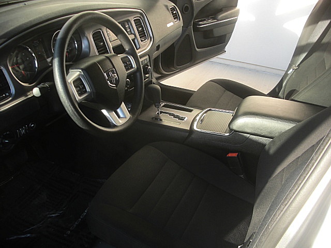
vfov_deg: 39.7
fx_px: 344
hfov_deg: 51.4
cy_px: 124
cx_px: 166
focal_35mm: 36
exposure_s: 1/80
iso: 50
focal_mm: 6.3
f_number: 2.8
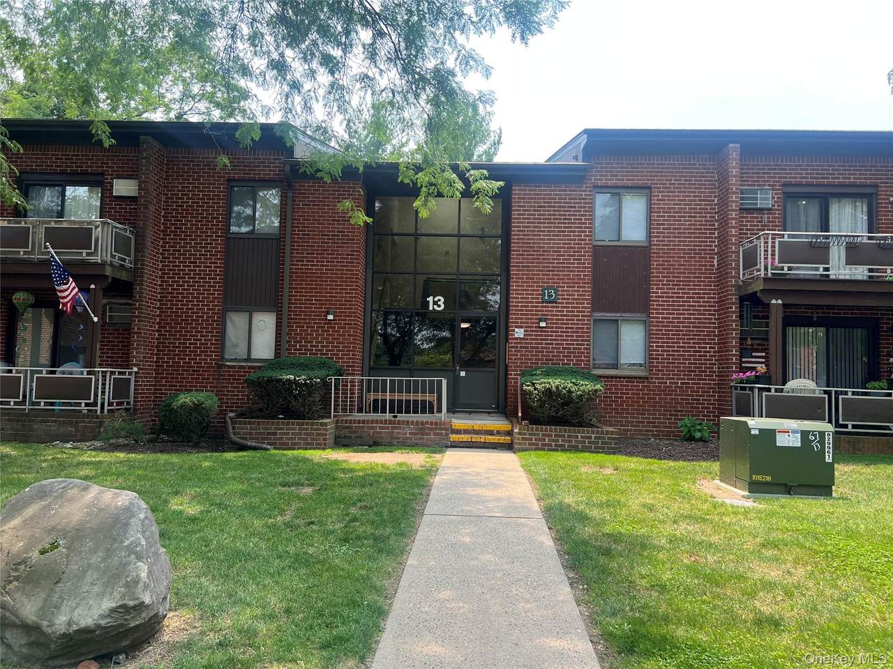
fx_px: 671
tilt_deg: +3.3
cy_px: 334
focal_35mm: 26
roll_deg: -1.5
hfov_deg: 67.3
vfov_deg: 53.1
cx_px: 446
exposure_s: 1/775
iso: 50
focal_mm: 5.7
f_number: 1.5
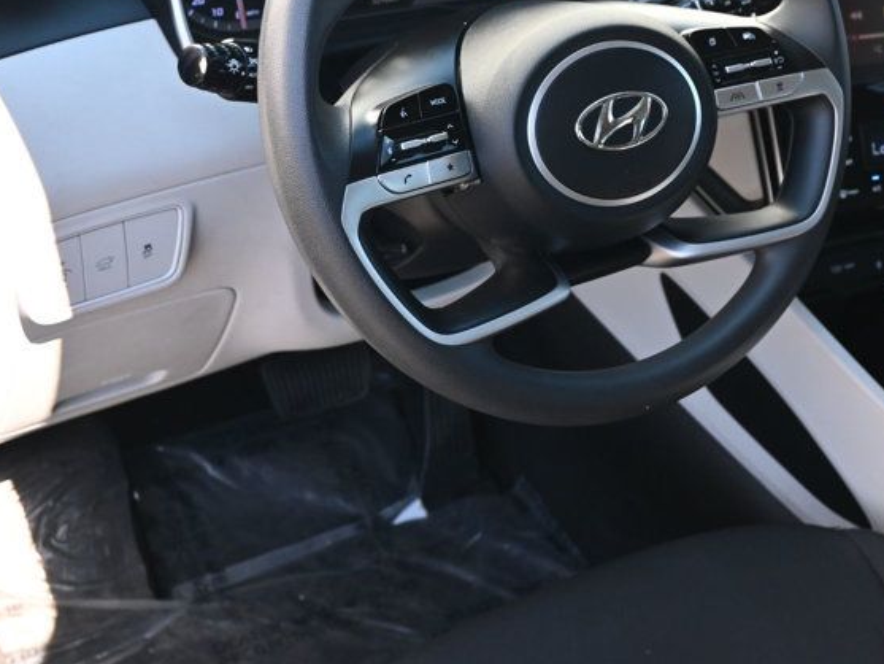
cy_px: 194
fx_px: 1388
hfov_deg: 34.5
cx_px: 679
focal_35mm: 54
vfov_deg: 26.6
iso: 400
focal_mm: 20.5
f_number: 3.8
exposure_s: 1/160
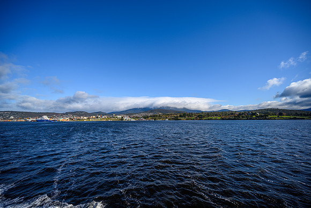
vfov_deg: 81.2
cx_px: 156
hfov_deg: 104.2
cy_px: 104
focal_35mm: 14
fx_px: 121
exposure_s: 1/1000
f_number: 4
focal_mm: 14
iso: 64
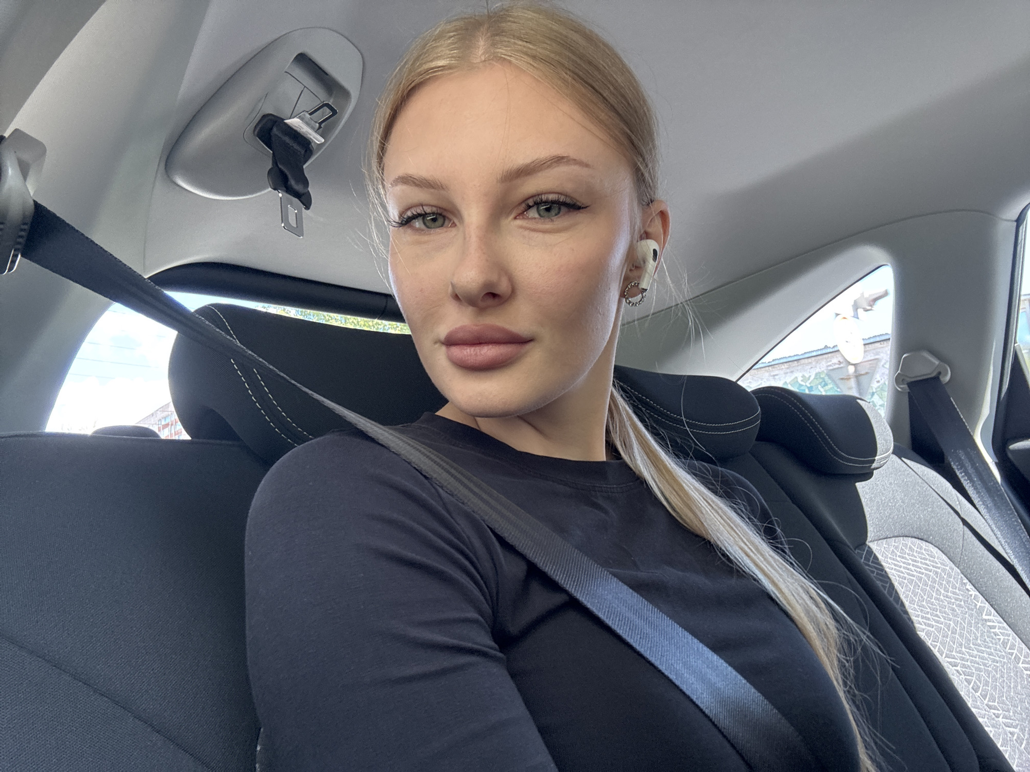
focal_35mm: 23
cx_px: 515
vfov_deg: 58.9
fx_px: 684
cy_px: 386
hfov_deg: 73.9
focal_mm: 2.69
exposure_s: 1/109
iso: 80
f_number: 1.9
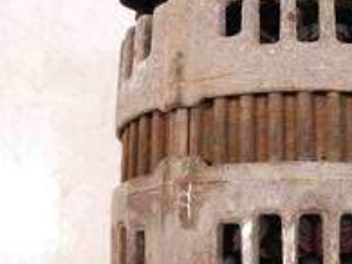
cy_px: 145
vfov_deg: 19.9
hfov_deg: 25.8
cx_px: 289
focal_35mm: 74
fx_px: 752
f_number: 3.7
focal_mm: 15
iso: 1600
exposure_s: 1/125
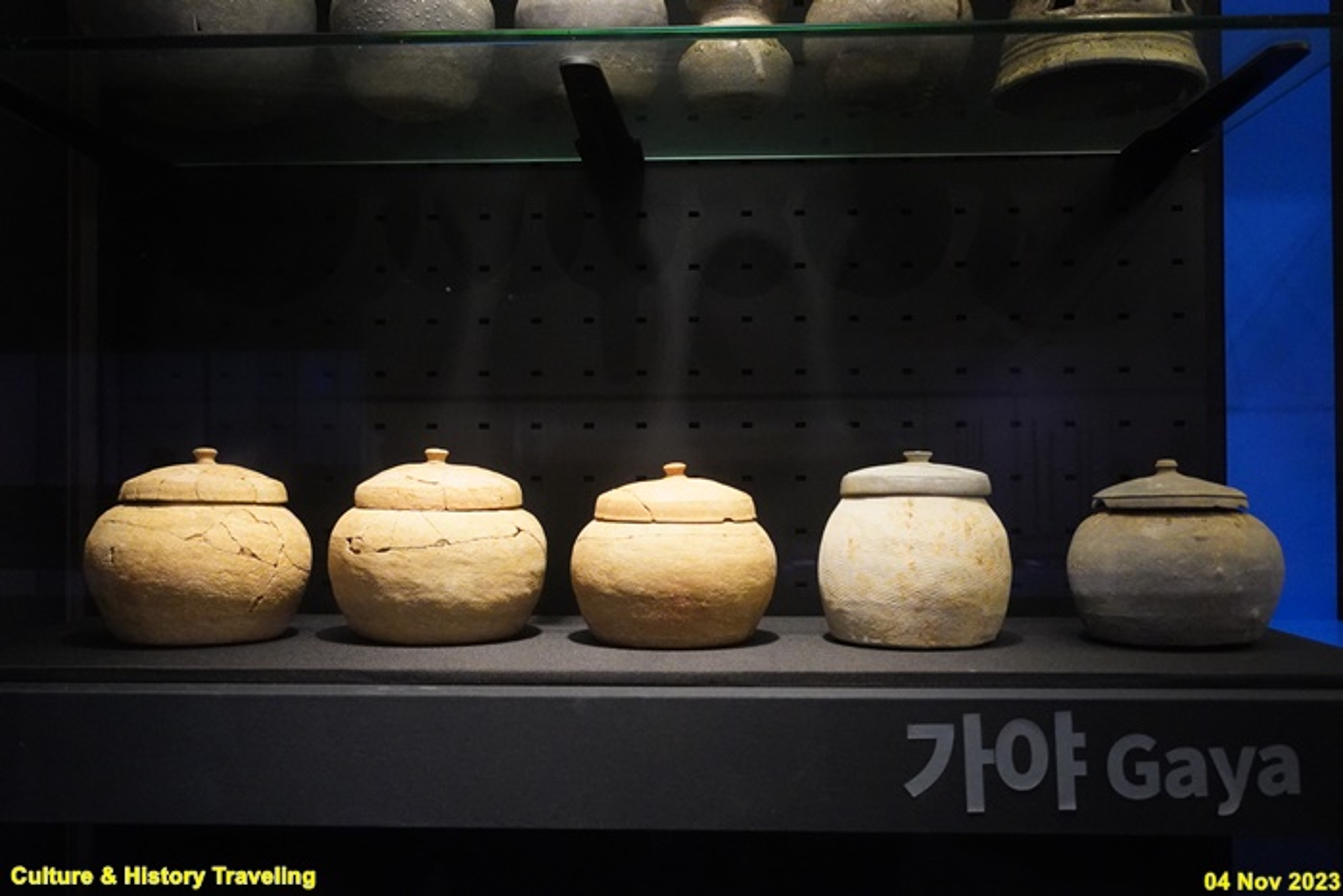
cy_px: 448
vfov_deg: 40.0
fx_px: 1231
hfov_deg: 57.2
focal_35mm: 33
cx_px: 672
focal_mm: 22
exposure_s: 1/40
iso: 6400
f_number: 4
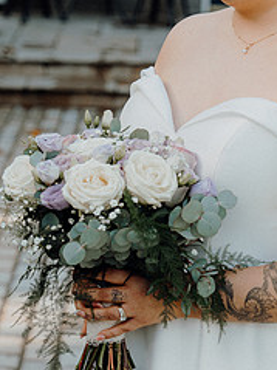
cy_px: 149
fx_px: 1623
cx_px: 207
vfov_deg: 13.0
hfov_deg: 9.7
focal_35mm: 152
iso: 125
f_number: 3.5
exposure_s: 1/250
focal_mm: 56
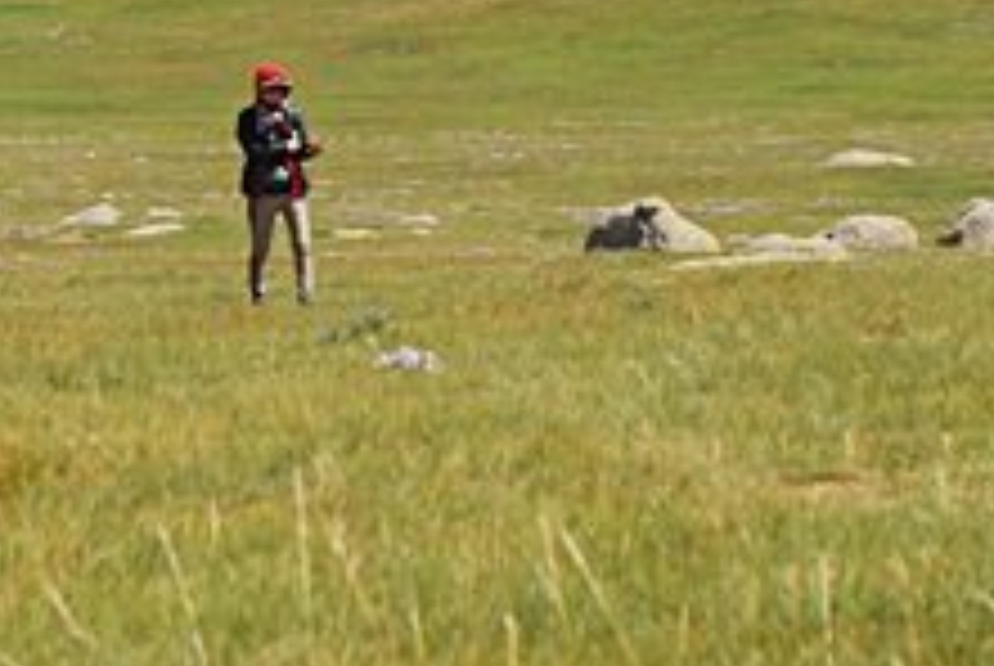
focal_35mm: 272
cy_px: -468
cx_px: -157
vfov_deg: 5.0
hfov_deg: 7.5
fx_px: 7520
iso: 400
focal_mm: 50
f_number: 5.6
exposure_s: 1/2500
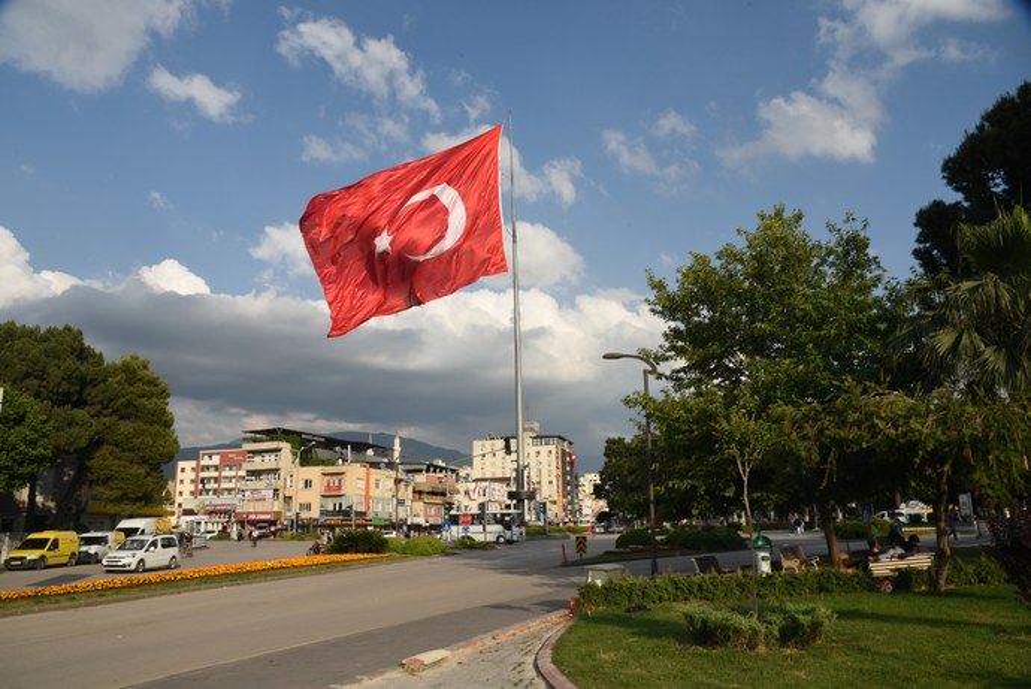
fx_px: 688
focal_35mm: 24
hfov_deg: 73.7
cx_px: 516
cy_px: 344
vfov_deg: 53.2
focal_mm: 24
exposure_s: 1/60
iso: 100
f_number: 16
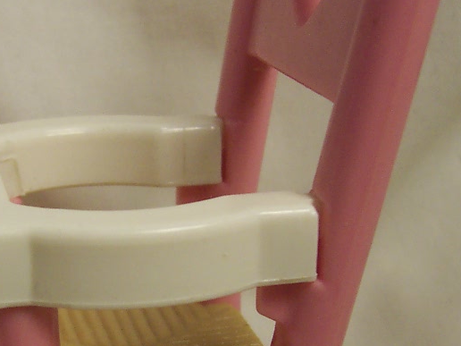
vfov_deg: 17.1
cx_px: 110
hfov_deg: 22.5
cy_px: 266
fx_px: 1145
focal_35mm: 86
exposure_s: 1/500
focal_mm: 5.6
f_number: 2.8
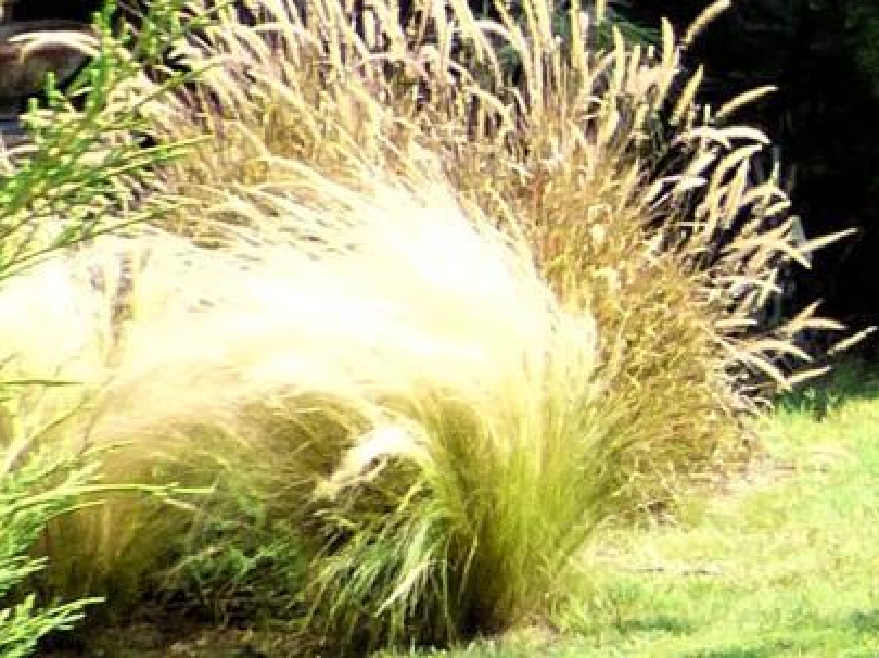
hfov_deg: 8.3
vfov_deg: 6.9
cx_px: 2277
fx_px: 5455
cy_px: 46
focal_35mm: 215
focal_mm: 5.04
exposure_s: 1/400
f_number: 3.2
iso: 100
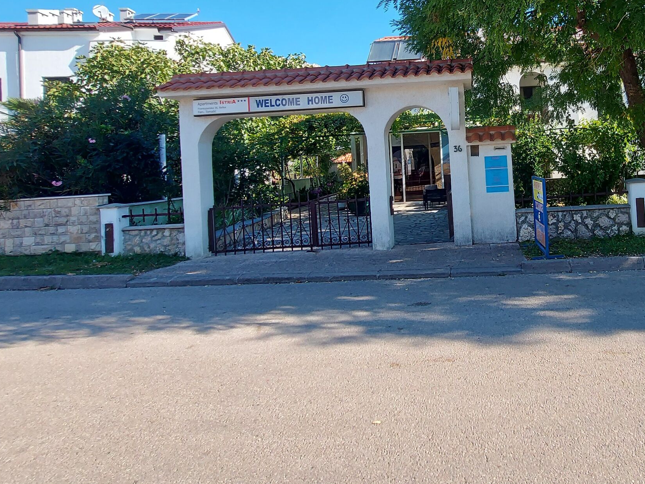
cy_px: 149
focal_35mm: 22
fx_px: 410
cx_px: 484
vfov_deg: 59.2
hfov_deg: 71.2
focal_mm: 1.74
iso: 50
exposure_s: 1/649
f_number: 2.2
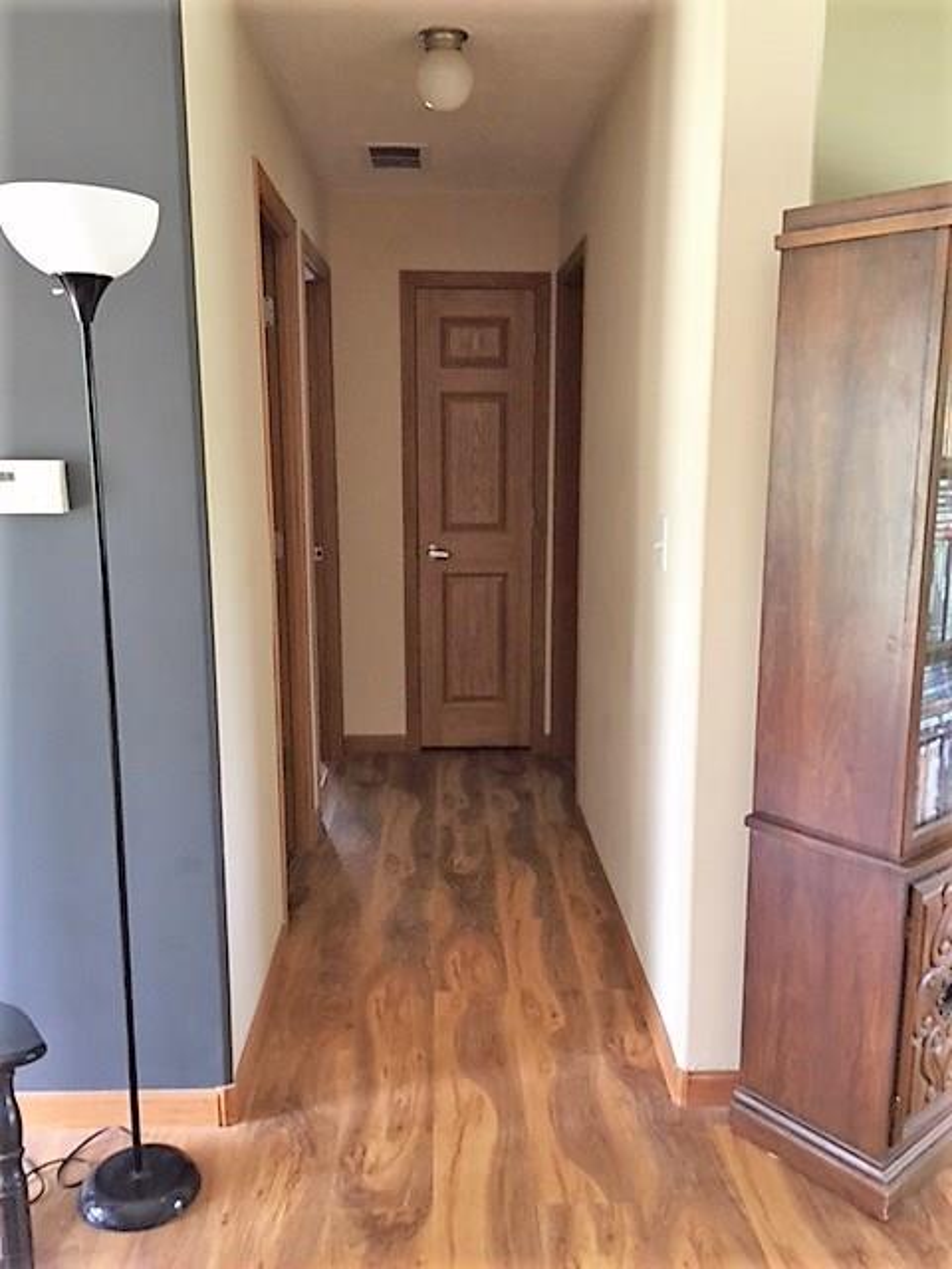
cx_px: 476
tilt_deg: -10.3
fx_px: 1063
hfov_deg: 48.2
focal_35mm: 29
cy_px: 634
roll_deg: +0.7
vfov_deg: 61.7
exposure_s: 1/30
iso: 125
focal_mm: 4.15
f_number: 2.2
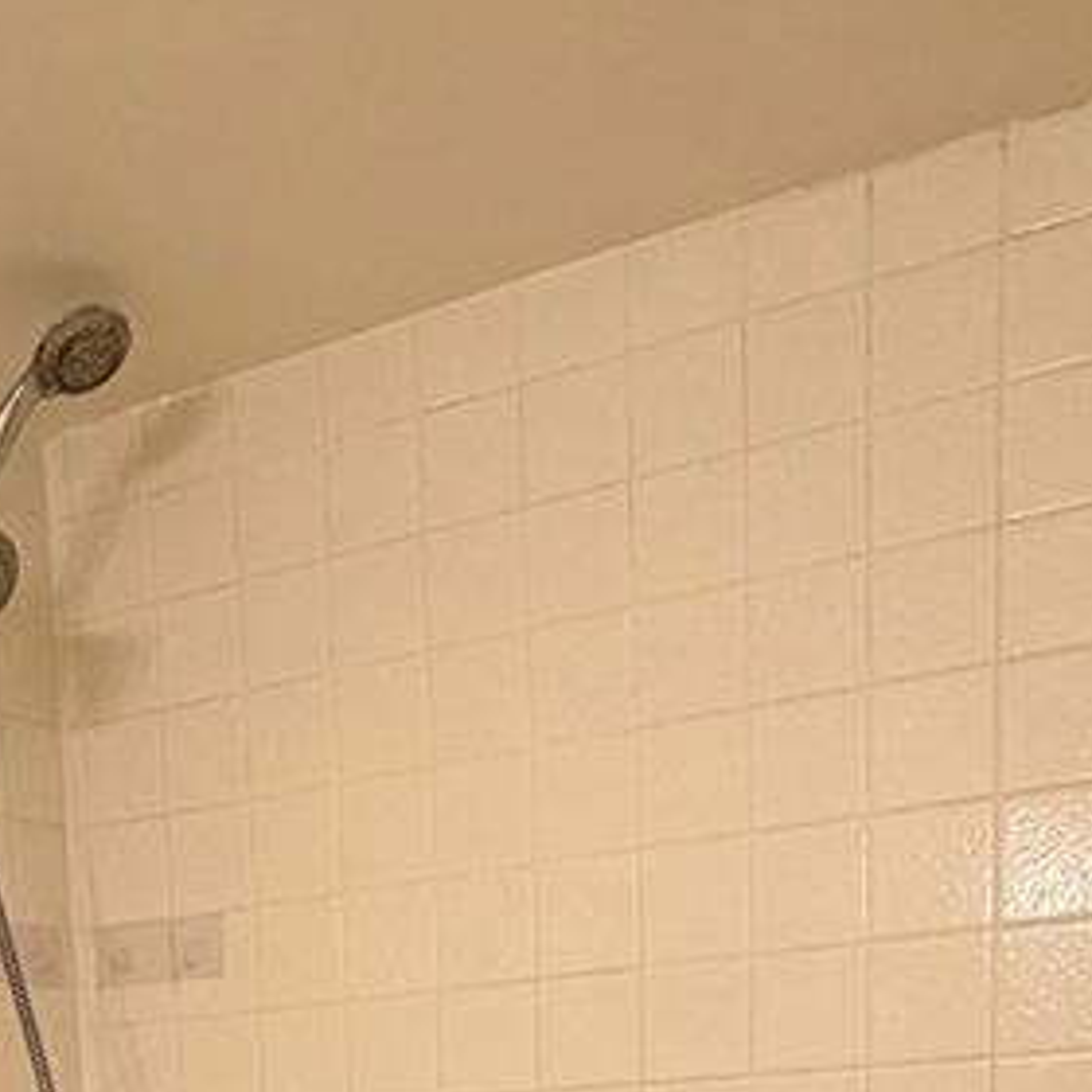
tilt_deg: -8.1
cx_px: 320
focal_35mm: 53
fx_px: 1892
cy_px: 1509
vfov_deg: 26.1
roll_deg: +3.0
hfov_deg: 31.8
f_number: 2.2
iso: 125
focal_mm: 2.22
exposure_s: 1/120
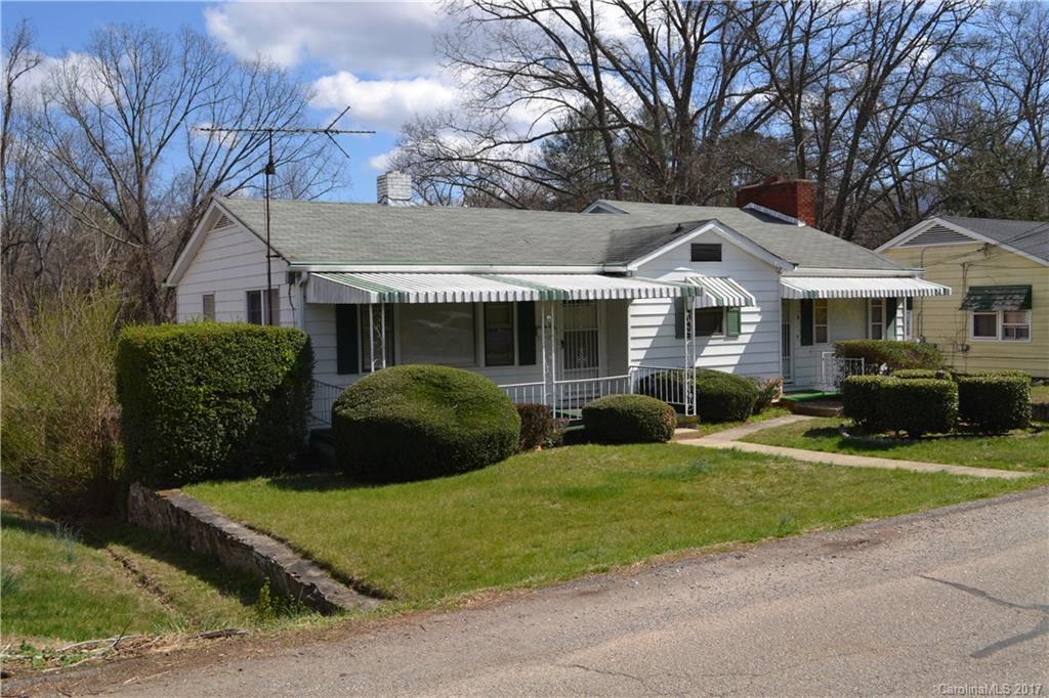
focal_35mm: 36
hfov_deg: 53.1
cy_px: 349
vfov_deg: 36.8
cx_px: 524
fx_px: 1049
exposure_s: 1/200
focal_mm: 24
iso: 100
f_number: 9
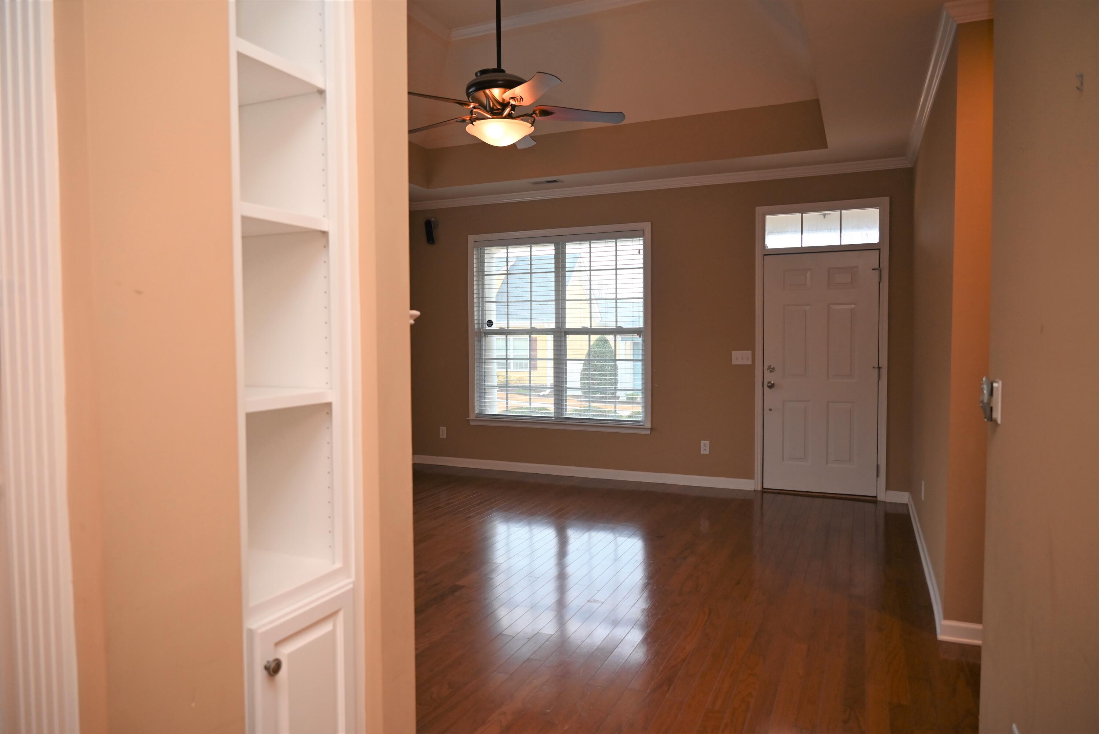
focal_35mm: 24
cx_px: 550
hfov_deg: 73.7
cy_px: 367
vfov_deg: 53.2
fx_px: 733
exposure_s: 1/125
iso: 800
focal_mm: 24
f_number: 4
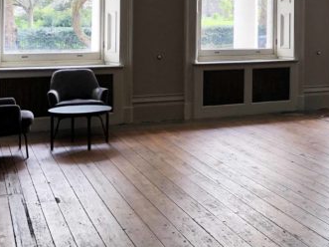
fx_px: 618
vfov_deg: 22.0
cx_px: 341
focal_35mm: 65
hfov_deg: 27.8
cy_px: 25
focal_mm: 4
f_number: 1.8
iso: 40
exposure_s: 1/120
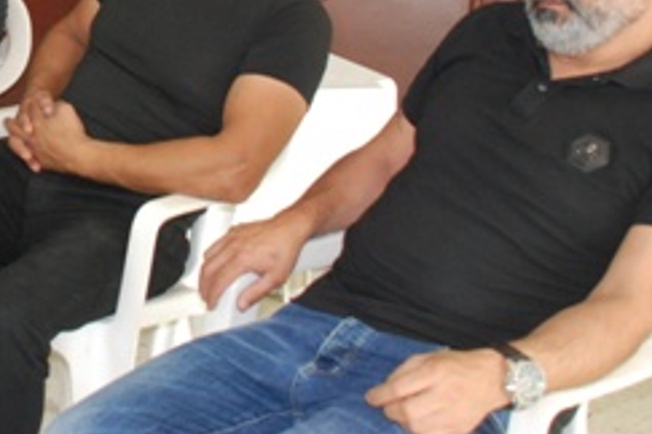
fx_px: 1576
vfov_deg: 15.2
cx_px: -72
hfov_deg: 22.1
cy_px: -70
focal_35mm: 87
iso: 800
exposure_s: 1/60
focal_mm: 22
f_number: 5
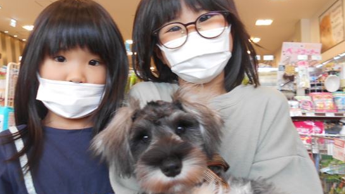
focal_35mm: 36
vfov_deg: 32.7
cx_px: 158
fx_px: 329
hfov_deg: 55.2
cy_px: 80
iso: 80
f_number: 3.4
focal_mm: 5.1
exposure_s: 1/30
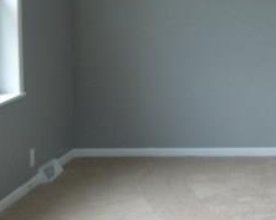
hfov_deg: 17.9
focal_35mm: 104
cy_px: -7
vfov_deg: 14.5
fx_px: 848
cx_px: 295
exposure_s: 1/60
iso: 450
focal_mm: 16
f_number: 4
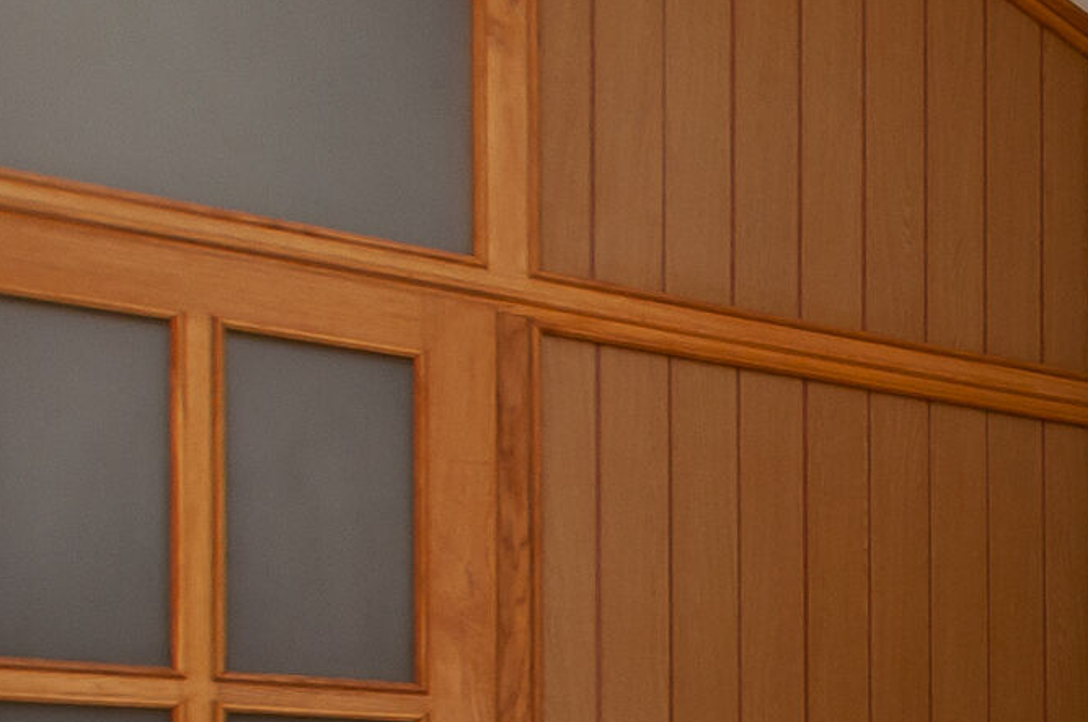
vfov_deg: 20.0
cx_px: 1959
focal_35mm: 63
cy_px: 893
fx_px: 1902
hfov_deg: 21.2
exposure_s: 1/60
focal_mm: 10
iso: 250
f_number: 4.5
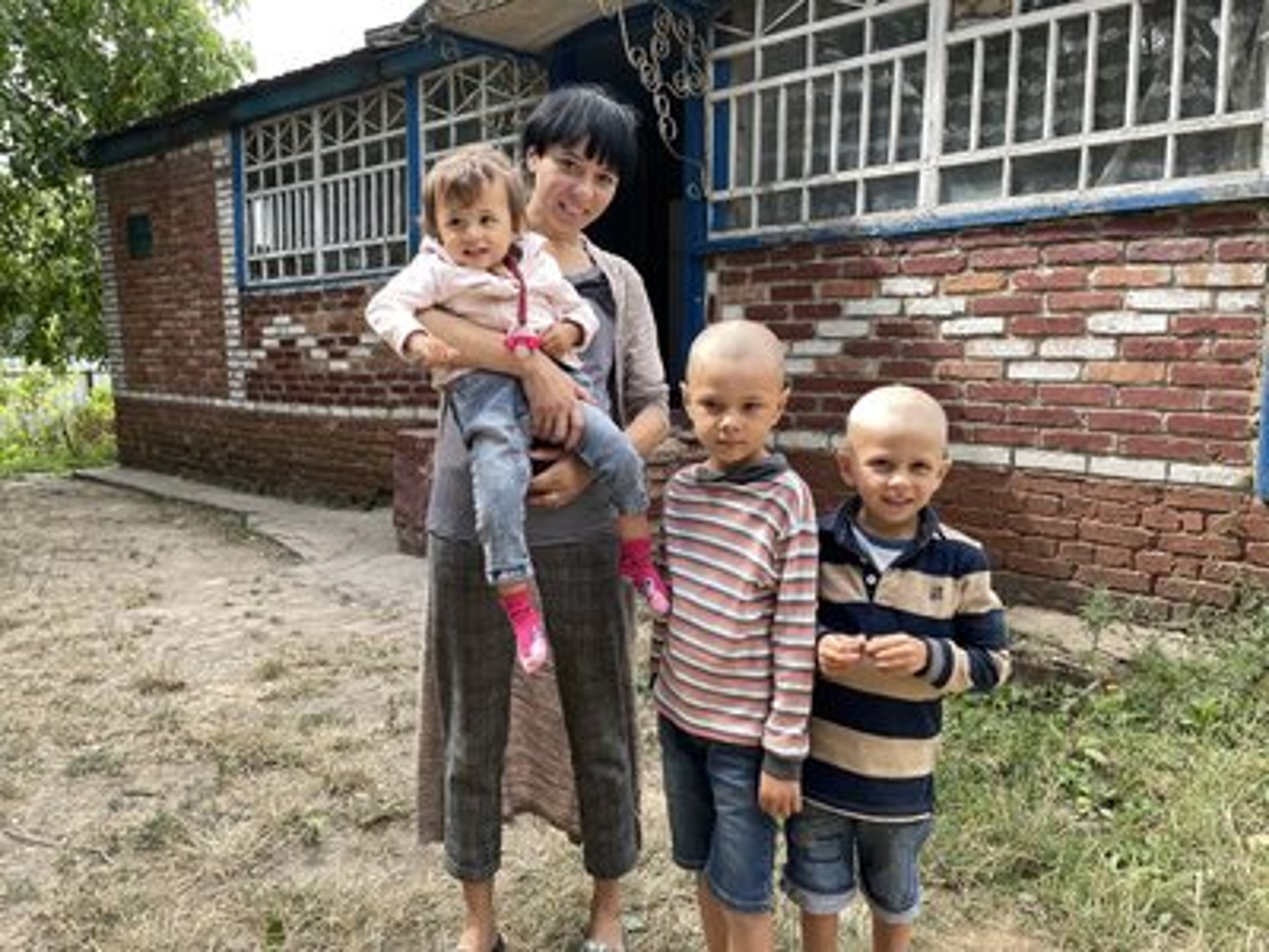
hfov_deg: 67.3
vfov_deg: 53.1
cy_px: 476
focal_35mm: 26
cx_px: 634
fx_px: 953
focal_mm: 4.2
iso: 32
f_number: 1.6
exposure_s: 1/532
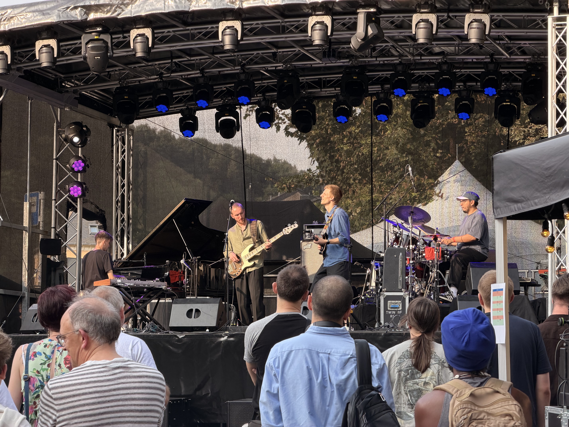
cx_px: 284
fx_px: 1644
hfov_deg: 19.6
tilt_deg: +5.9
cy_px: 214
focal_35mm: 100
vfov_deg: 14.8
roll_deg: +0.4
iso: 50
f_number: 2.8
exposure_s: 1/218
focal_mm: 16.89
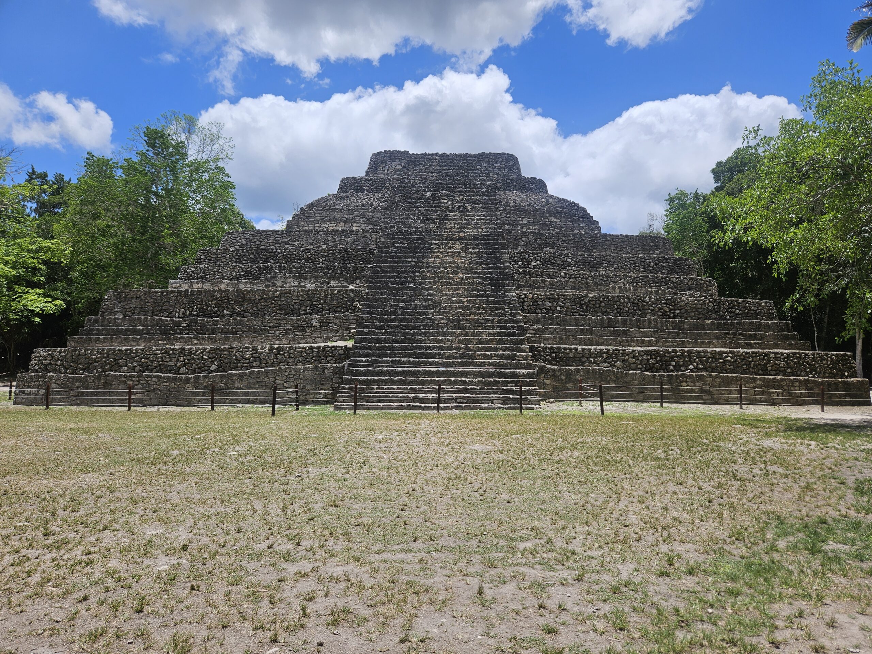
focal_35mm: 23
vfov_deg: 58.9
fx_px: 579
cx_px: 436
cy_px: 327
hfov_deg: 73.9
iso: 25
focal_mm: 5.4
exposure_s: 1/2708
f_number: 1.8
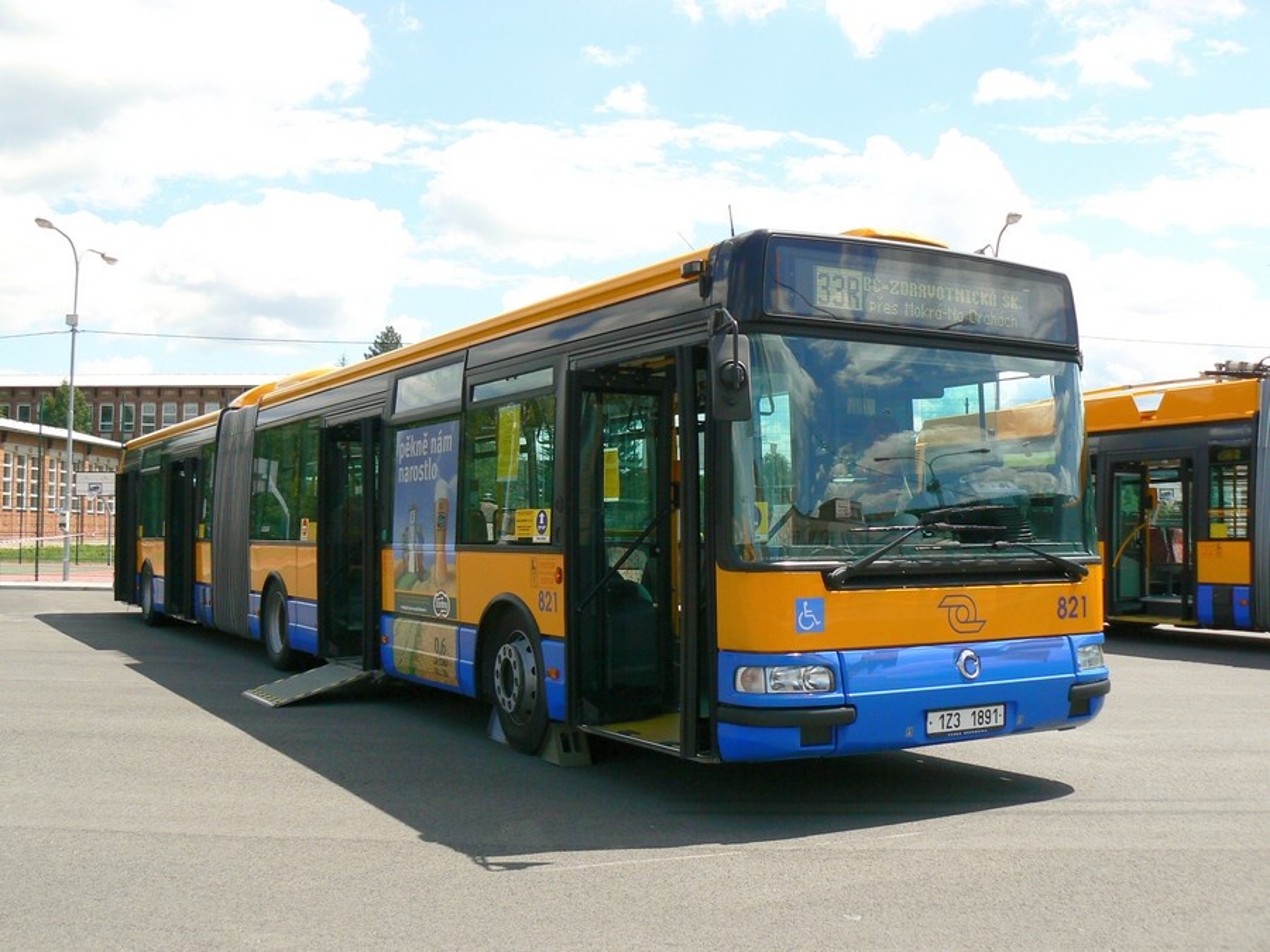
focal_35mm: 36
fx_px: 1321
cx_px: 635
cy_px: 476
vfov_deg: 39.7
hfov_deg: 51.4
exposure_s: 1/800
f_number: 4
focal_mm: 6
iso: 100
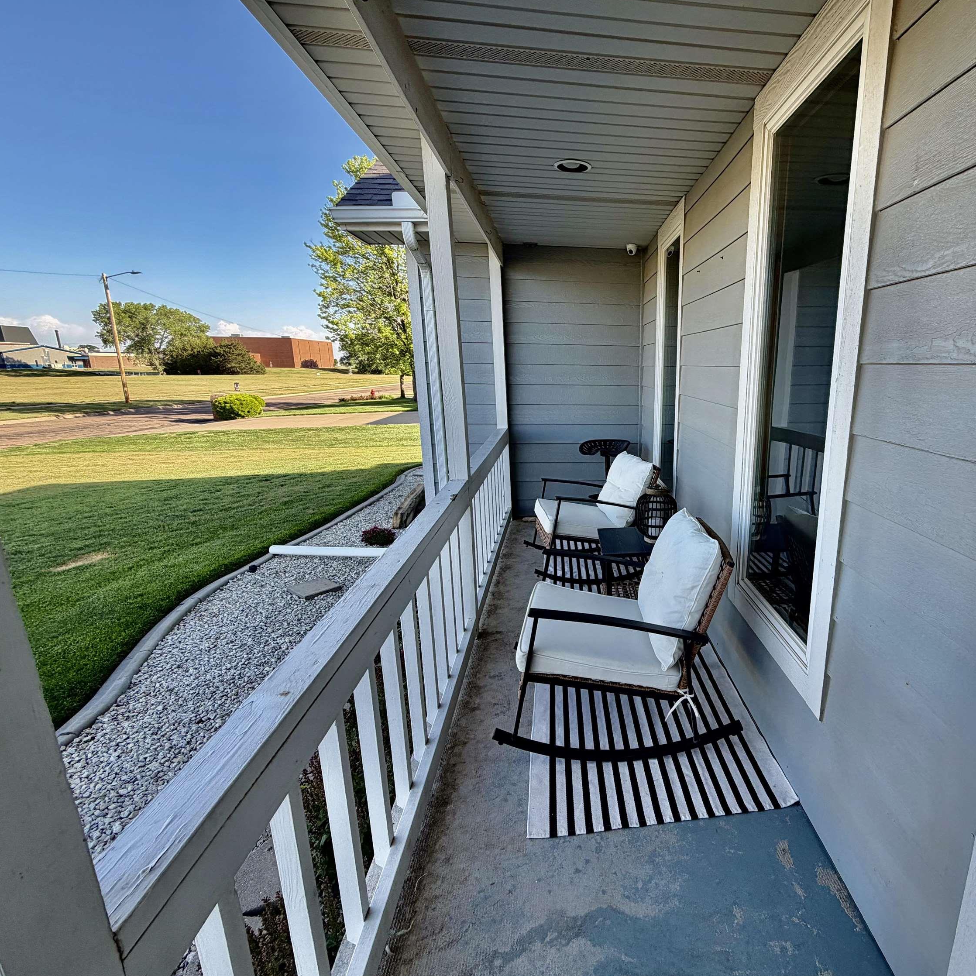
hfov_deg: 81.7
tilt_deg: -13.9
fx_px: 542
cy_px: 493
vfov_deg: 84.0
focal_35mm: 17
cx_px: 635
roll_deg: -0.2
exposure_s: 1/319
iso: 50
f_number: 2.2
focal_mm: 2.22
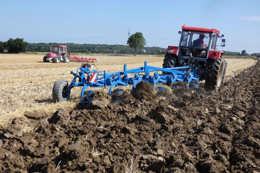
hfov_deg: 41.1
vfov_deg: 28.1
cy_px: 96
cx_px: 130
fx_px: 347
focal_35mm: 48
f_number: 3.8
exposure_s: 1/640
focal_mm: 8.2
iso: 80
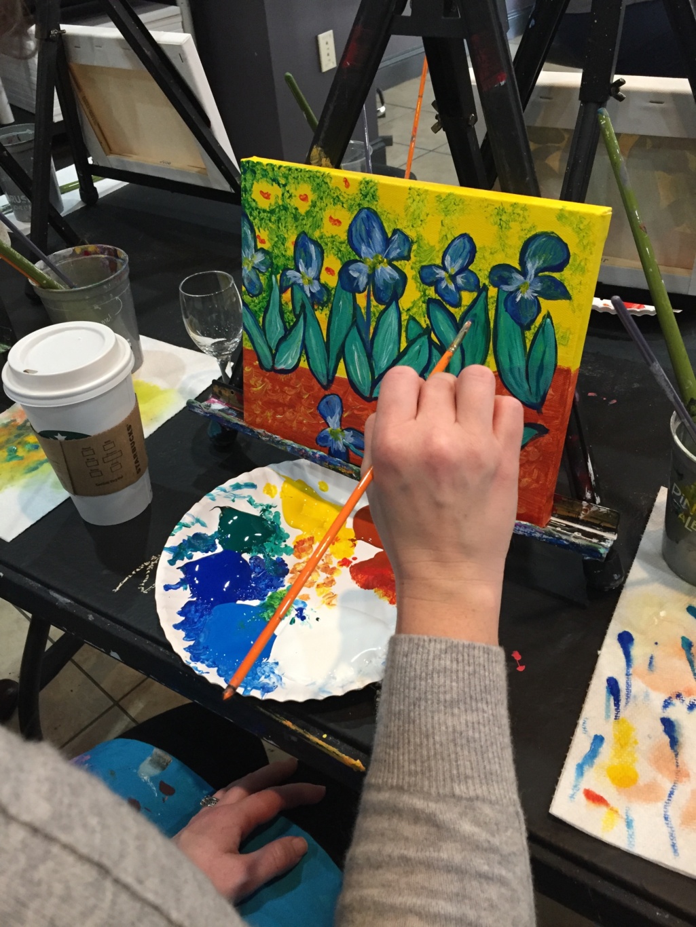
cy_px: 464
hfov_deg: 48.2
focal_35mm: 29
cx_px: 348
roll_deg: +6.4
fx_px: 777
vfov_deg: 61.7
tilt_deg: -38.5
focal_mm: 4.15
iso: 160
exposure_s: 1/30
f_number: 2.2
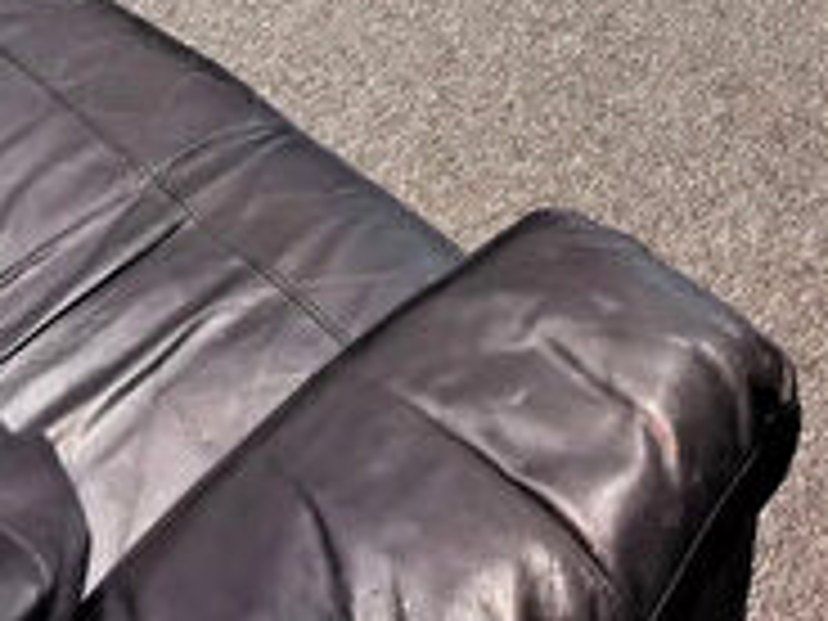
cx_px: 562
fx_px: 1459
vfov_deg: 18.3
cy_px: -533
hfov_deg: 31.4
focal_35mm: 61
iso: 400
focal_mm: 2.35
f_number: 2.2
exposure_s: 1/33.3
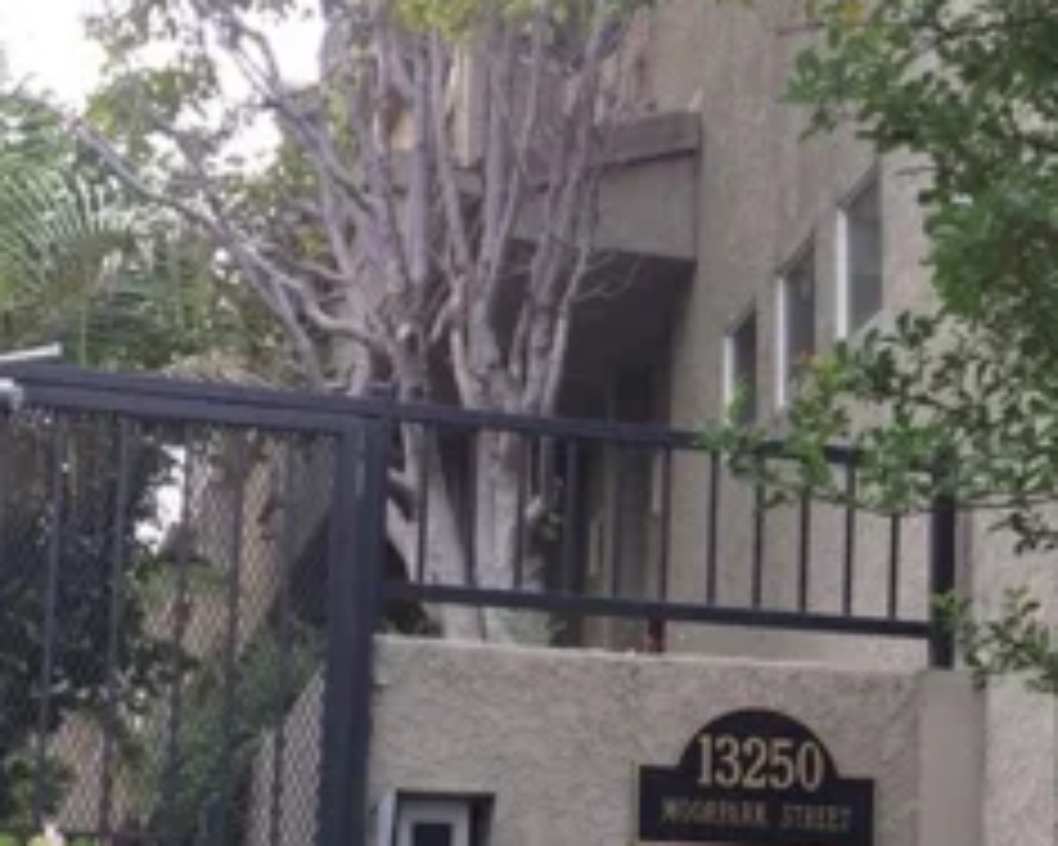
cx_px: 1042
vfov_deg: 16.9
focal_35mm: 90
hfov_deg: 20.6
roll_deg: +1.9
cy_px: 724
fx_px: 2818
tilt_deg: +8.8
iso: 50
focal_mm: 4.15
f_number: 2.2
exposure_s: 1/120
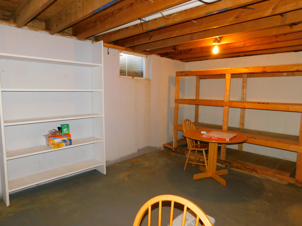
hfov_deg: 73.9
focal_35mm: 23
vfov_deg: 58.9
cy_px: 113
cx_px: 151
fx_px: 201
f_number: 3
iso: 200
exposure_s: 1/30
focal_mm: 4
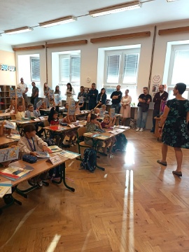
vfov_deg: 71.6
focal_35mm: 24
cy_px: 126
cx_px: 94
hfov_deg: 56.8
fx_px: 175
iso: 488
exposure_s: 1/100
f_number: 1.75
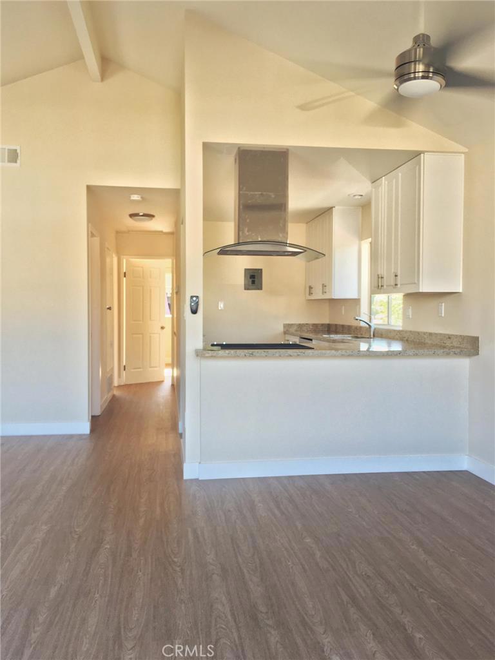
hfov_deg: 48.2
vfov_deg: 61.7
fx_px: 553
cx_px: 248
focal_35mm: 29
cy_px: 330
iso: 25
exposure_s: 1/30
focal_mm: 4.15
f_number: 2.2
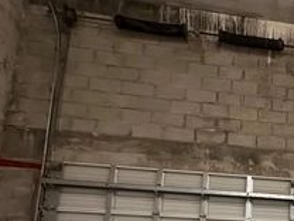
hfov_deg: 36.1
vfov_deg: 28.8
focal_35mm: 43
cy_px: 271
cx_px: 335
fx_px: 365
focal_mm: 2.22
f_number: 2.2
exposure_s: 1/60
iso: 200
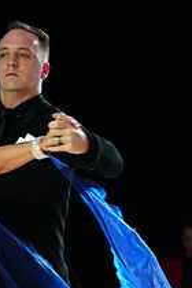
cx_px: 62
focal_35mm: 498
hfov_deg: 2.8
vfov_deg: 4.1
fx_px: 3984
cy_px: 381
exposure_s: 1/320
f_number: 4
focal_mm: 180
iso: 2500
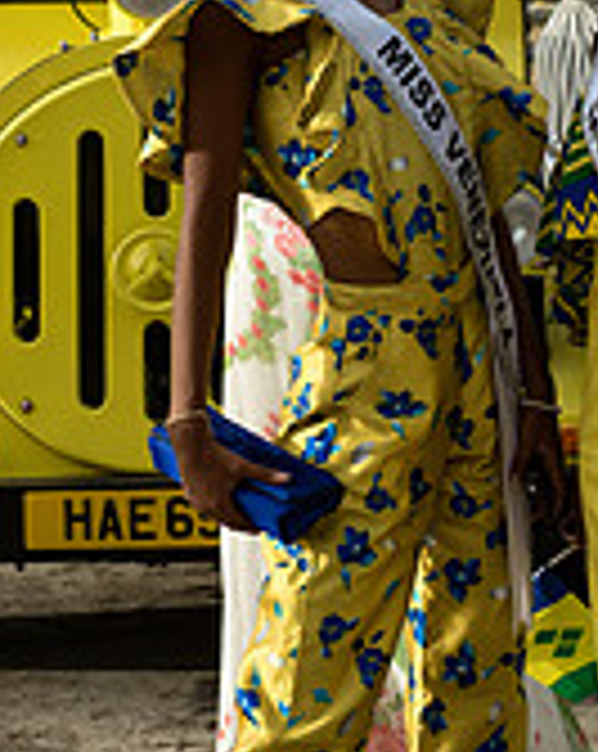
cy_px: 185
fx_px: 3483
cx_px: 414
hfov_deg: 9.8
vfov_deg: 12.3
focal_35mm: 157
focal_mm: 62
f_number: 6.3
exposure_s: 1/250
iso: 80
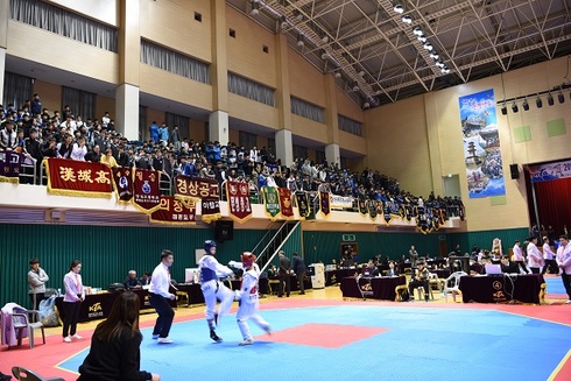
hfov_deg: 63.6
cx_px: 286
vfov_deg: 45.0
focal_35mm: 29
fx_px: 460
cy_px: 190
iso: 400
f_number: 3.5
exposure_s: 1/50
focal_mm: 29
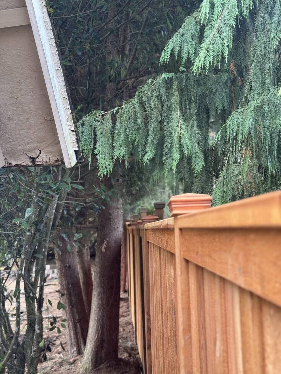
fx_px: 519
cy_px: 187
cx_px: 140
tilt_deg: +4.8
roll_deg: +2.3
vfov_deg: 39.6
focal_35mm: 48
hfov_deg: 30.3
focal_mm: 6.76
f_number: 1.78
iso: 100
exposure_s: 1/70
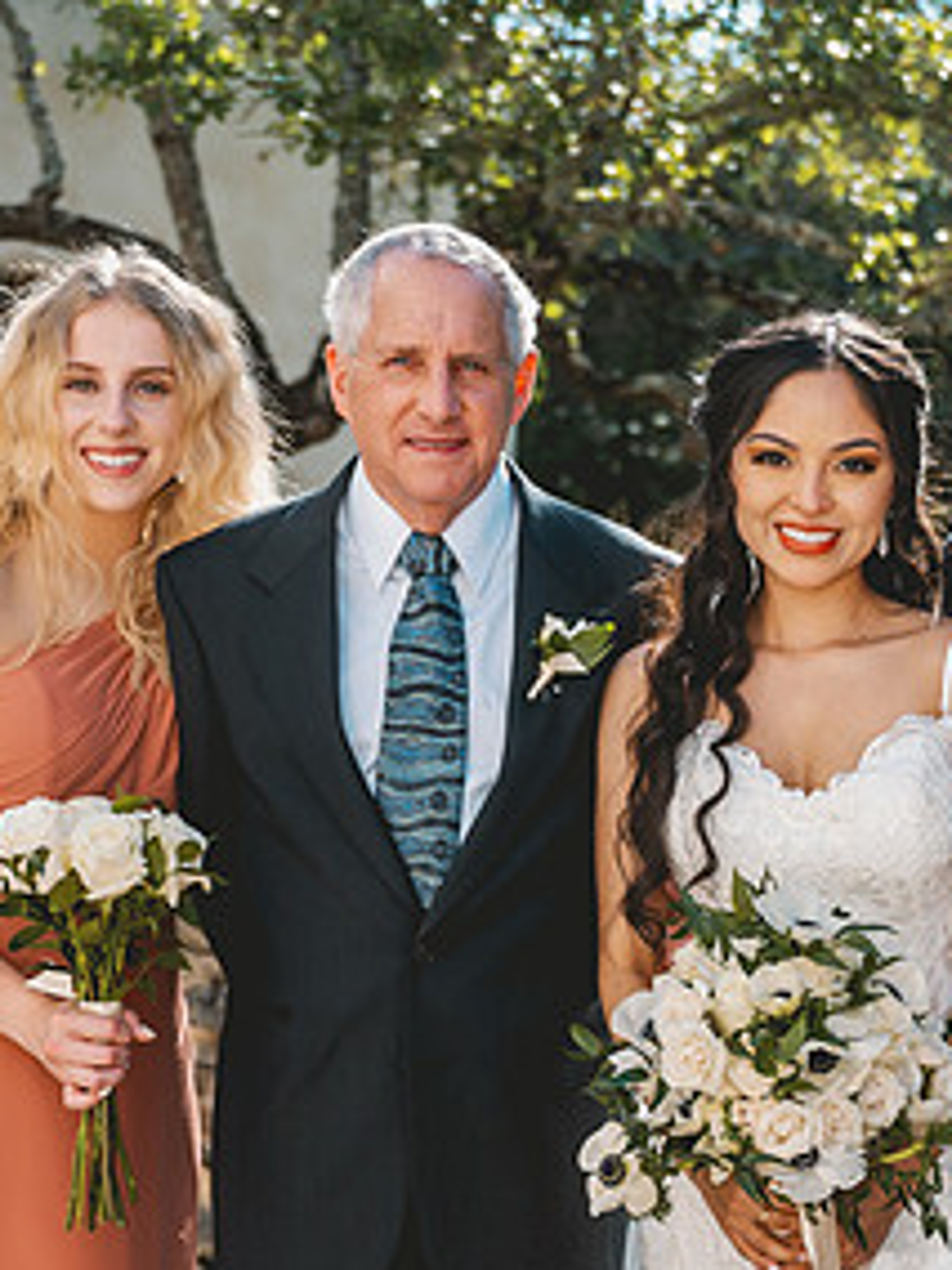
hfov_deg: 17.5
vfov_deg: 23.5
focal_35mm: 83
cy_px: 736
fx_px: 3044
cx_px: 838
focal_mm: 34.5
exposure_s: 1/800
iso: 80
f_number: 2.8
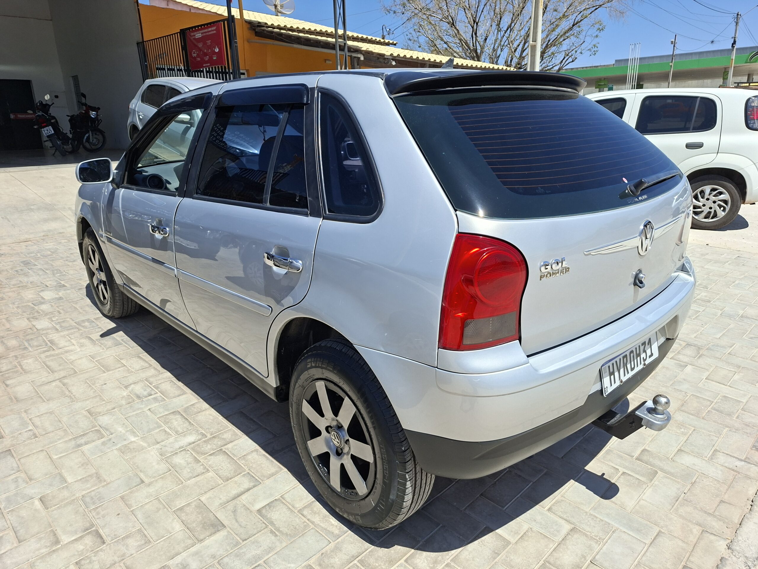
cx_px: 379
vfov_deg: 58.9
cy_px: 284
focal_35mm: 23
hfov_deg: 73.9
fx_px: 504
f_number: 1.8
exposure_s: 1/1980
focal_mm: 5.54
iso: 50
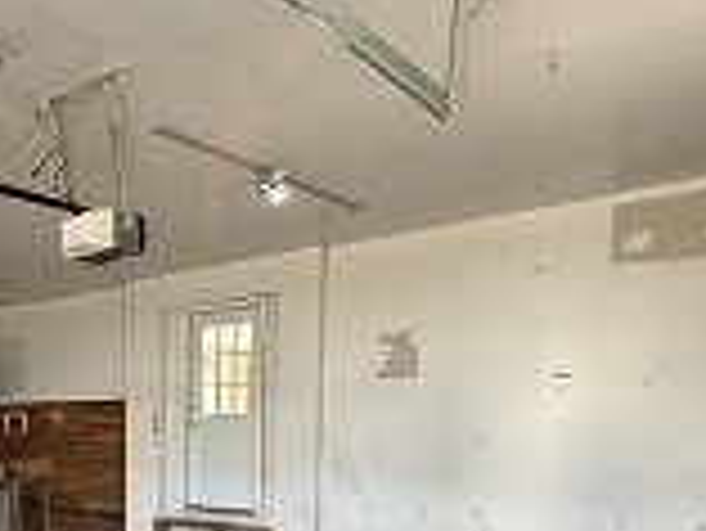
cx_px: -31
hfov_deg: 42.7
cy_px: 493
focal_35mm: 36
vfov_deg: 36.8
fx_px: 735
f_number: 2.2
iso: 320
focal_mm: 2.22
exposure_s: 1/99
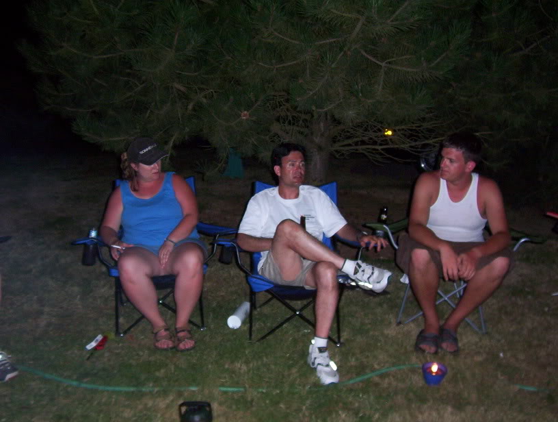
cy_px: 211
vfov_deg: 39.8
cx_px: 279
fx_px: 582
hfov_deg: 51.2
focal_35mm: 36
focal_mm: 5.54
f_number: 2.76
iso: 140
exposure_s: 1/30
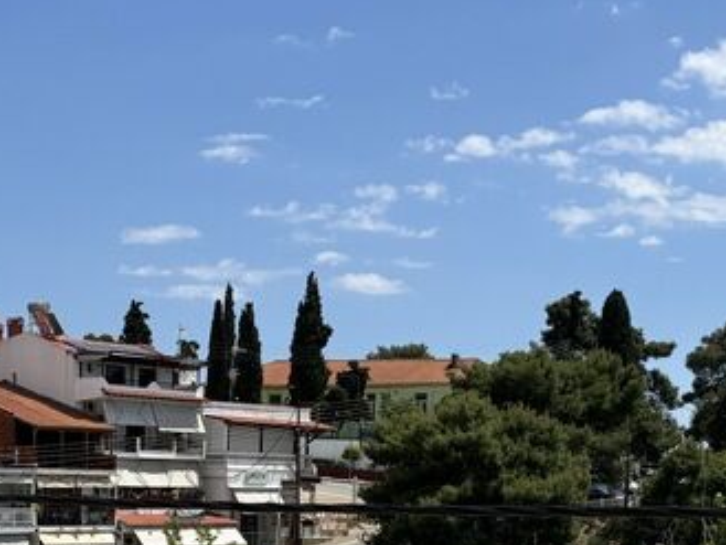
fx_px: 1699
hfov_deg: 24.0
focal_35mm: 81
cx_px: 232
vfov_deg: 17.4
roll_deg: -0.8
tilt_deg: -5.3
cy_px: 644
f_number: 1.6
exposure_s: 1/5952
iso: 50
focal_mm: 5.96
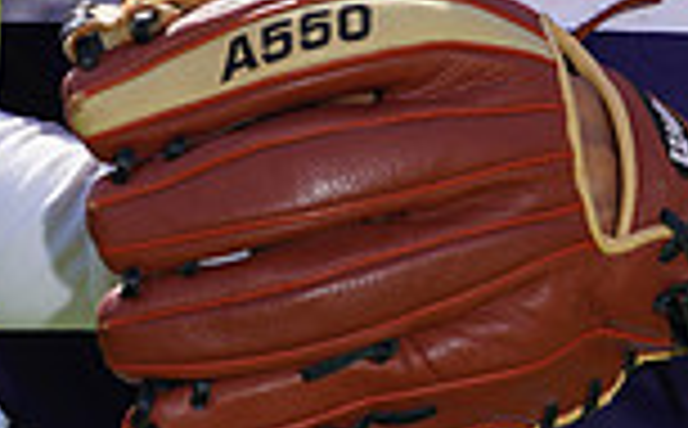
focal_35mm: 810
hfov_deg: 2.6
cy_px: -374
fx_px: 15160
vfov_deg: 1.6
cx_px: 479
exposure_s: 1/250
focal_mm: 209
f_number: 8
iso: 100
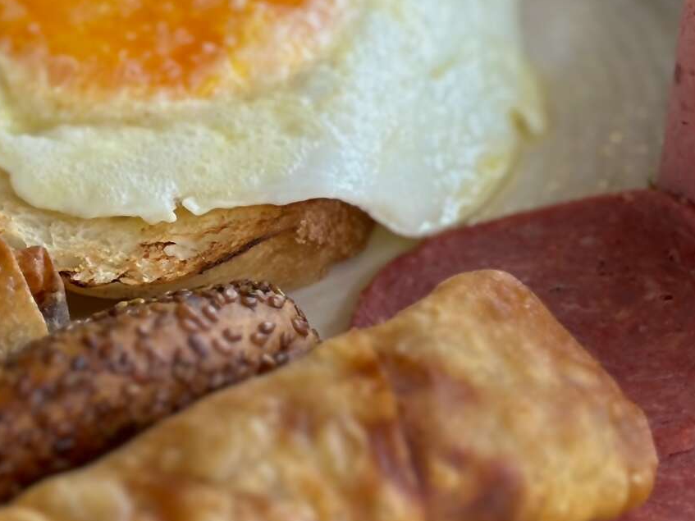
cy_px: 25
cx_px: 159
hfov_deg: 11.6
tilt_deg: -33.8
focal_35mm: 170
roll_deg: +1.4
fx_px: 3413
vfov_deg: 8.7
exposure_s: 1/241
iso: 80
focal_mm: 6.86
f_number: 1.78
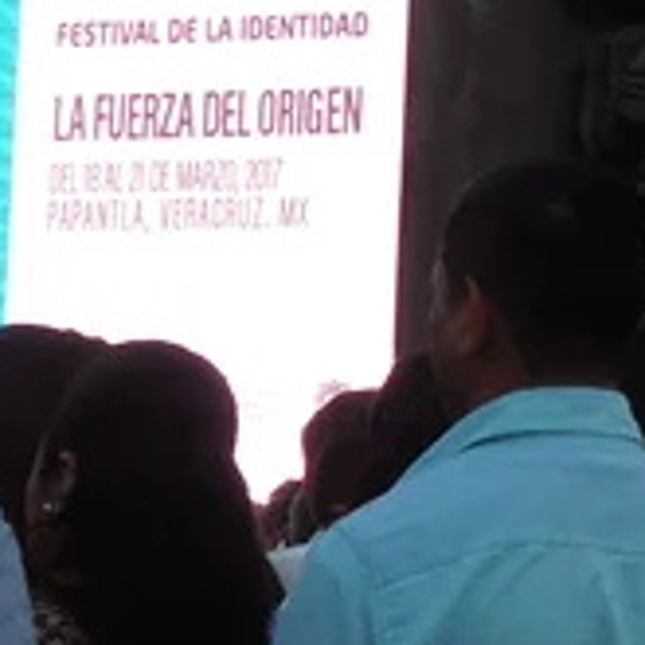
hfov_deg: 5.0
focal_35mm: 348
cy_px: -266
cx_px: 762
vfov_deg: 5.0
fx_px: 7336
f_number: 6.6
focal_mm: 14.5
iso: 250
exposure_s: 1/60
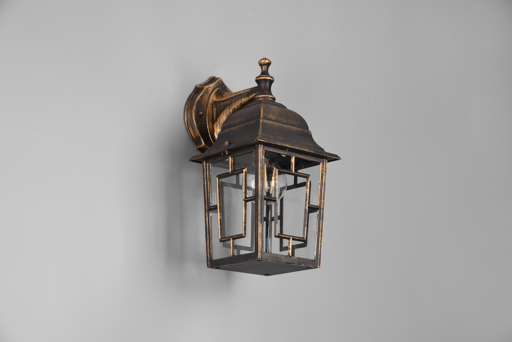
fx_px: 1209
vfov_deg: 16.1
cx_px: 256
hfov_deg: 23.9
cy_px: 171
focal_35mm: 85
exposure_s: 1/8
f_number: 11
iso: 100
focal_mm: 85
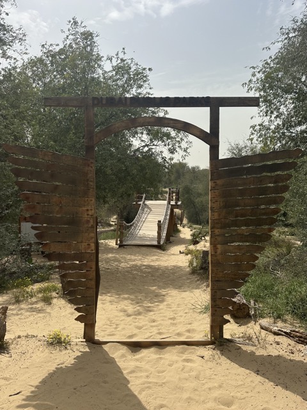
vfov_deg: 71.6
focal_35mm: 24
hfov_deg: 56.8
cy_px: 205
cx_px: 154
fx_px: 284
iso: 80
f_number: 1.78
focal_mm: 6.86
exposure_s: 1/8197
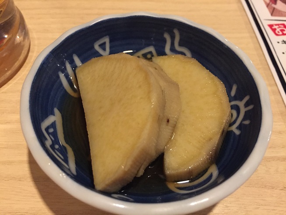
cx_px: 143
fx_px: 240
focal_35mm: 29
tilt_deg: -56.2
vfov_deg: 48.2
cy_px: 108
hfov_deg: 61.7
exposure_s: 1/15
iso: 320
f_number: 2.2
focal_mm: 4.15
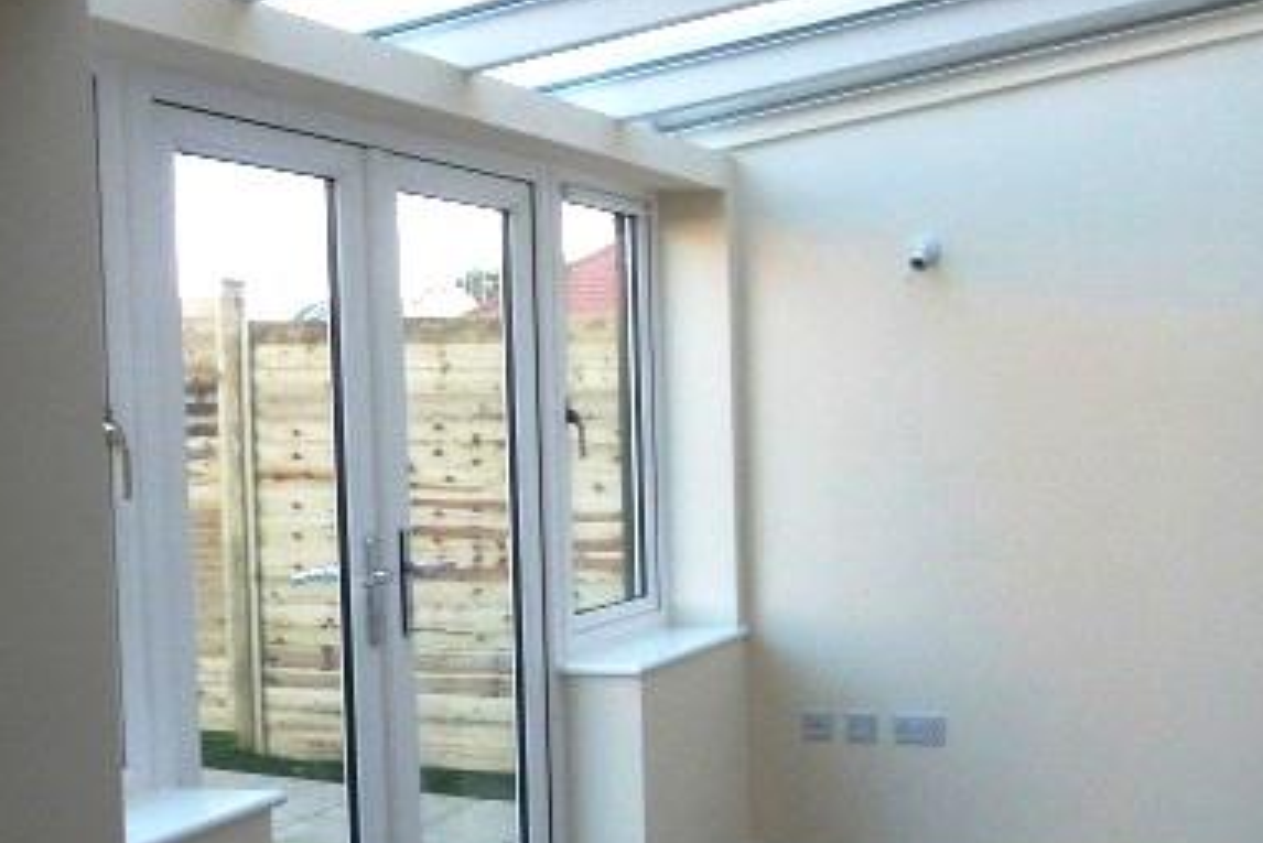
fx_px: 1649
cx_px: 1028
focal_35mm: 47
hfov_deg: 40.0
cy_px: 509
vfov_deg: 28.6
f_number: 3.6
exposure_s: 1/125
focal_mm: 4.8
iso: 100
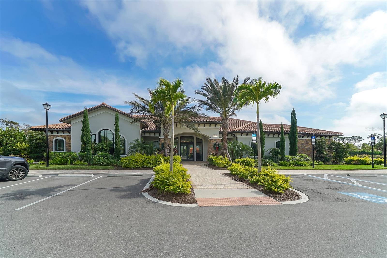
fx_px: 140
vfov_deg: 85.4
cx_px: 194
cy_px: 129
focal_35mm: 13
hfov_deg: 108.3
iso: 100
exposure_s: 1/160
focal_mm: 13
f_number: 10
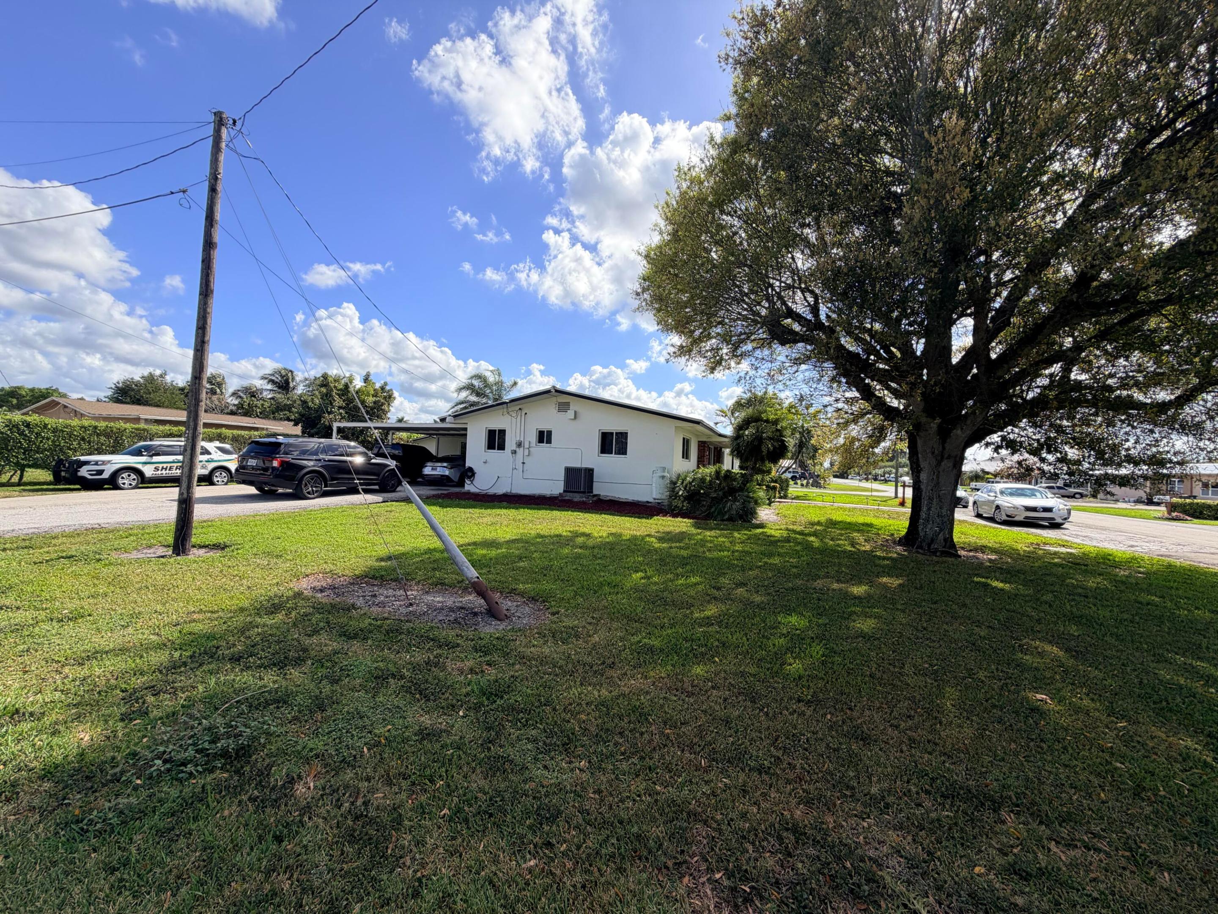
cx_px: 609
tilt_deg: +0.3
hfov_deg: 102.1
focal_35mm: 14
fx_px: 493
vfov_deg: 85.7
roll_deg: -3.3
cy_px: 457
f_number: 2.2
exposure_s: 1/770
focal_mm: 2.22
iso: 25
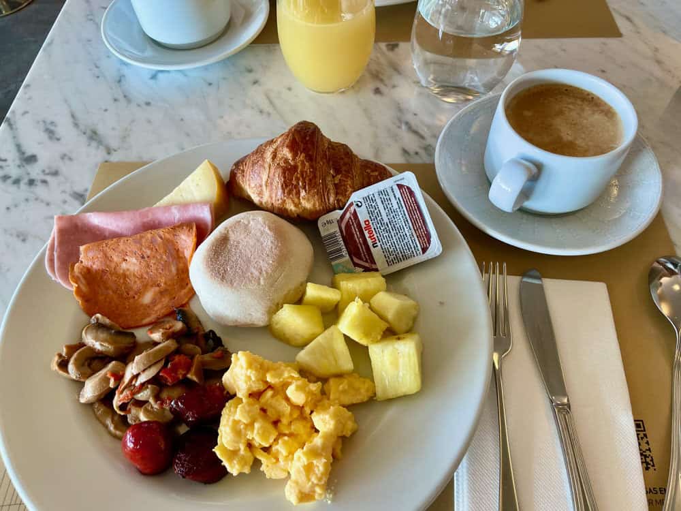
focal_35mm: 26
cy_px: 256
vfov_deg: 53.1
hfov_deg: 67.3
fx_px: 511
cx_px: 340
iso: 64
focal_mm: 4.2
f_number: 1.6
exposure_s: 1/100
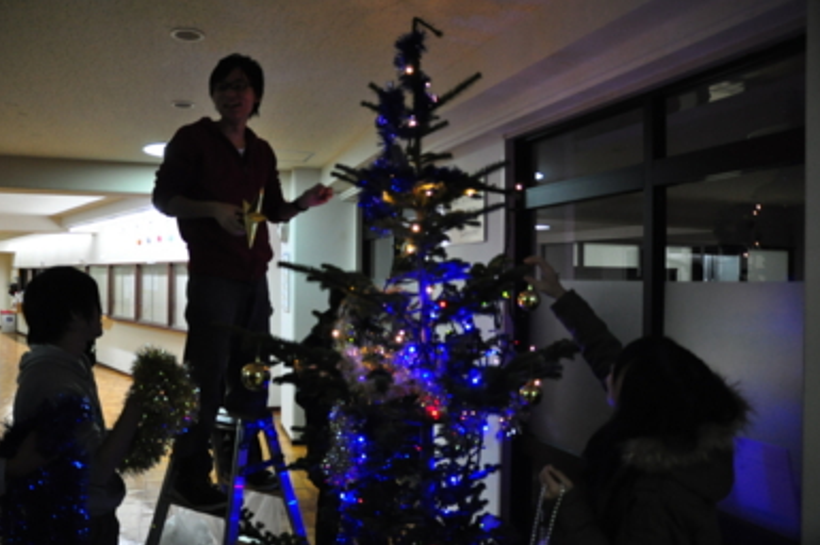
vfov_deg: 48.6
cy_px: 277
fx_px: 604
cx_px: 396
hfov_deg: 68.4
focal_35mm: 27
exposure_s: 1/60
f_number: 2.8
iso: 1250
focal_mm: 17
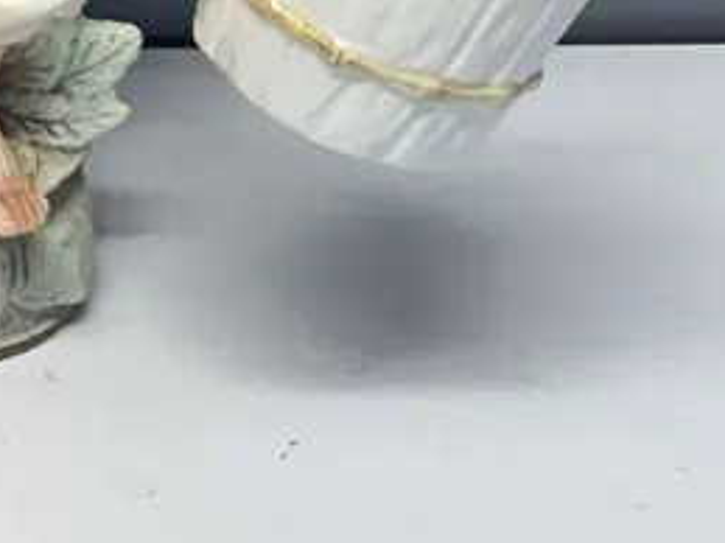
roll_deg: +0.3
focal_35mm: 95
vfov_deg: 13.9
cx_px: -691
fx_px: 1989
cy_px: -428
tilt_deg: -20.9
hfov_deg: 16.3
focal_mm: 6.86
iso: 100
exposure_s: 1/100
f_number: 1.78
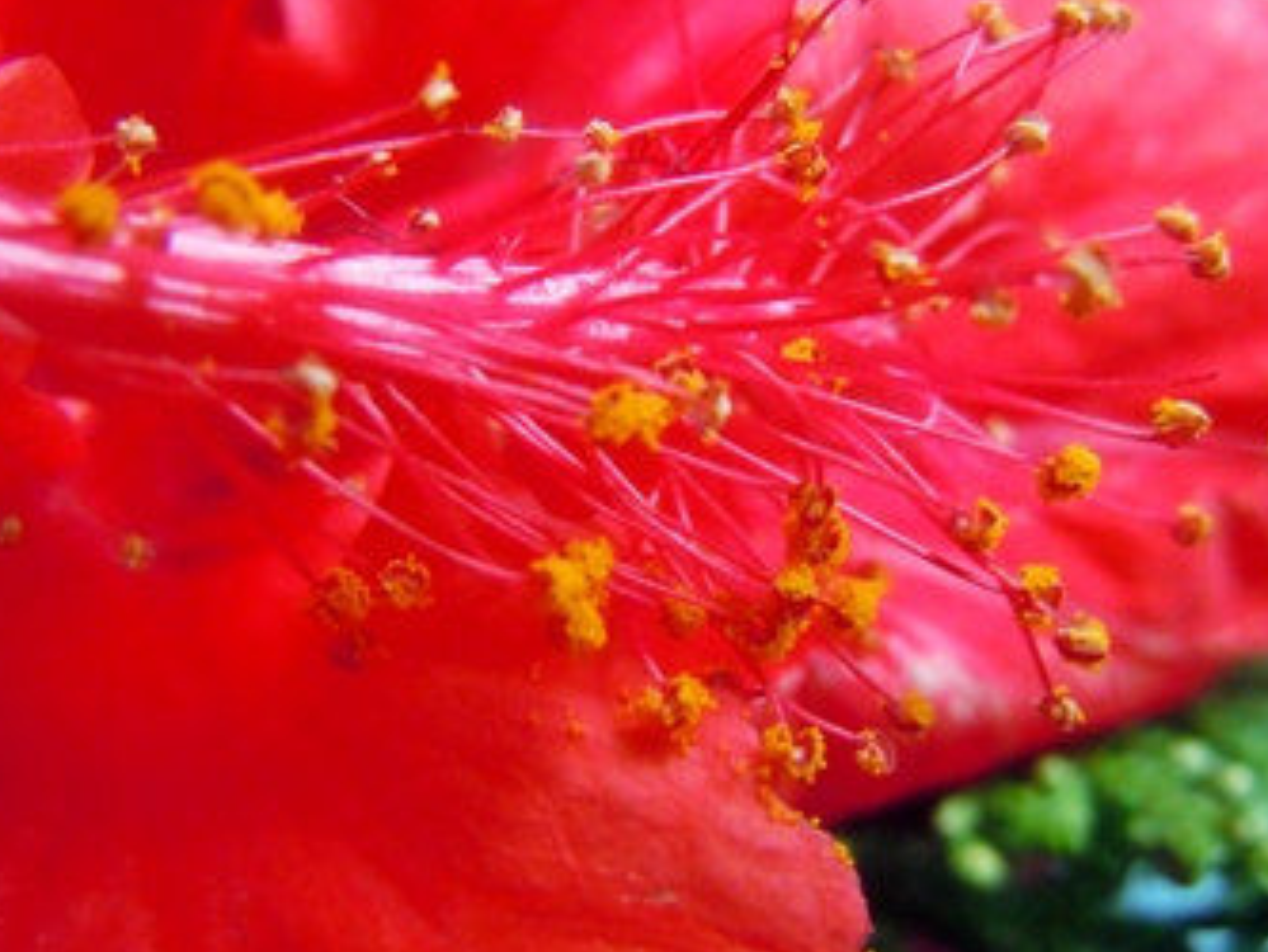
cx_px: 674
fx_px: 1319
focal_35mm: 36
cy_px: 468
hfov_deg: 51.3
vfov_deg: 39.7
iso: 800
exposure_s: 1/80
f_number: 3.5
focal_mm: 5.4
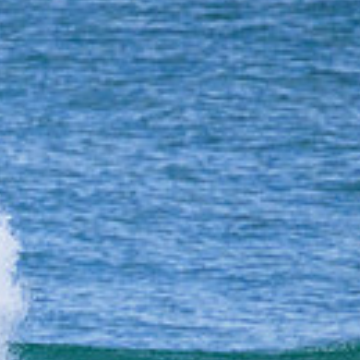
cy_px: 428
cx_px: -125
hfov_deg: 0.6
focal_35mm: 3039
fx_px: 35757
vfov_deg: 0.6
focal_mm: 800
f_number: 11
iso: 2200
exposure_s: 1/2000
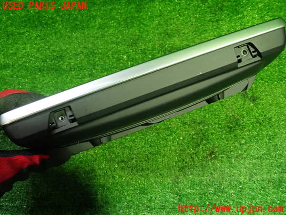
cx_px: 143
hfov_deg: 60.0
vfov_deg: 46.8
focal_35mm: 30
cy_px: 108
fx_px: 248
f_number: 2.3
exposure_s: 1/30
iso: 320
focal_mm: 5.4
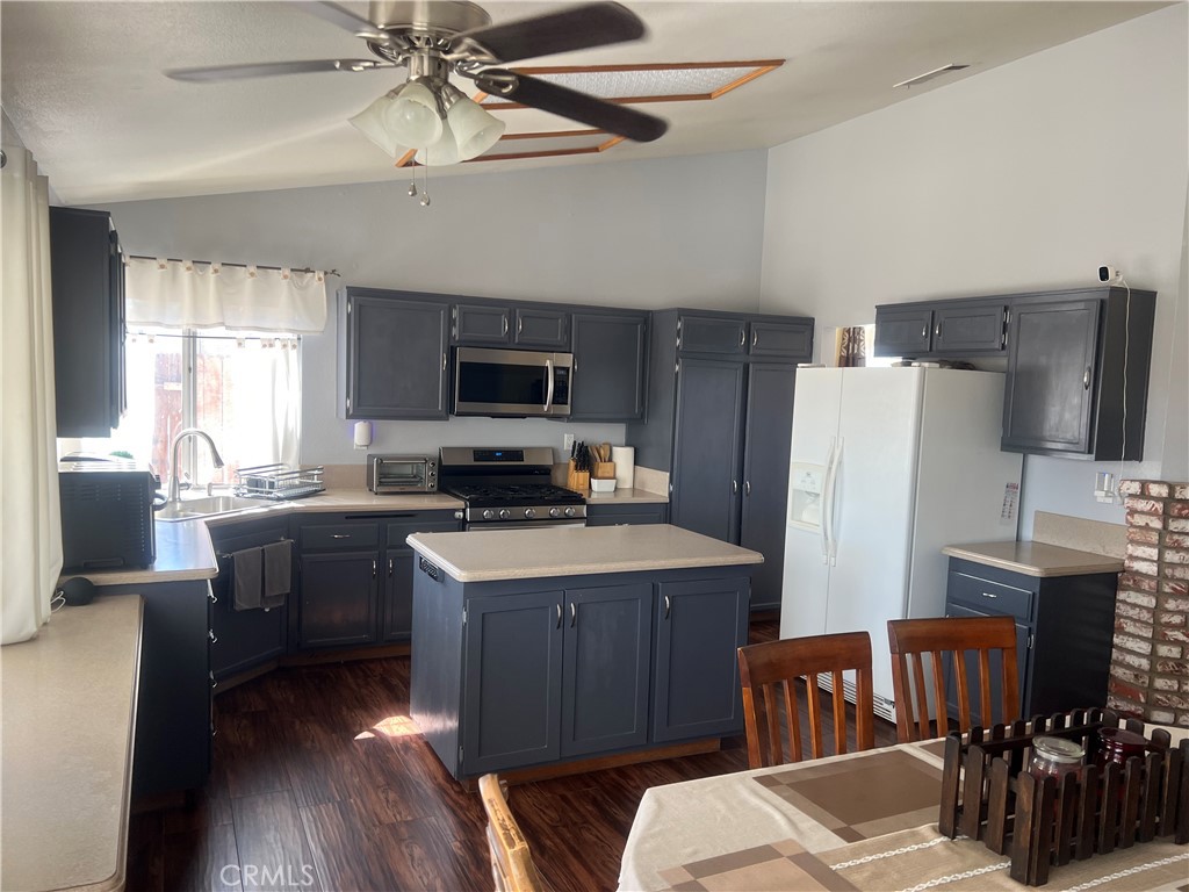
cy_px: 446
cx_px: 594
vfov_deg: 53.1
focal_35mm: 26
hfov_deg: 67.3
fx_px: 893
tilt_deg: -4.9
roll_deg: -2.3
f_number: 1.5
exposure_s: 1/121
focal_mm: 5.7
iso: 80
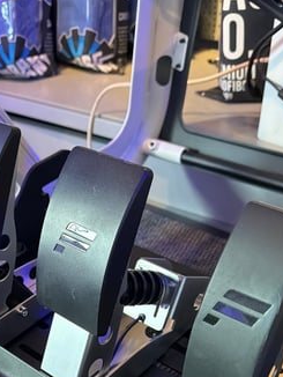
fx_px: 512
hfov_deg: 30.8
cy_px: 349
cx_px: 113
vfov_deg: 37.4
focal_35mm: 47
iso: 800
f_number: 1.78
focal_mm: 6.76
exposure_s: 1/50
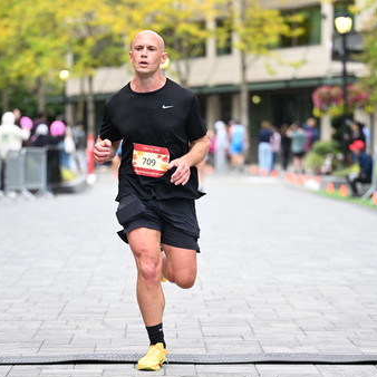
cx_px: 182
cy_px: 218
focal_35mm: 152
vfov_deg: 11.5
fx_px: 1873
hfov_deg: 11.5
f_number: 2.8
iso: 1250
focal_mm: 110
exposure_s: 1/1600
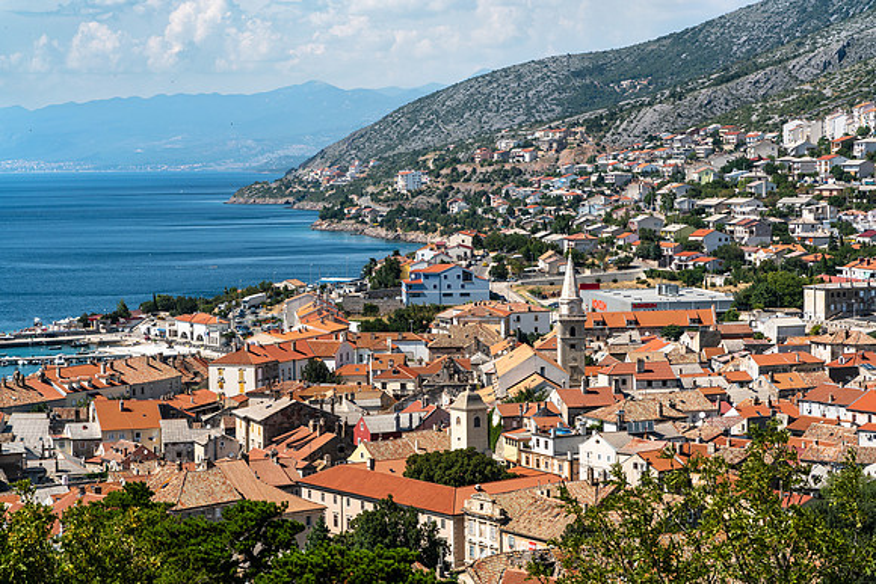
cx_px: 438
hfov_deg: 23.9
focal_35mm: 85
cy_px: 292
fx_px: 2069
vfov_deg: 16.1
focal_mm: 85
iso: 100
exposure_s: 1/160
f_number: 13
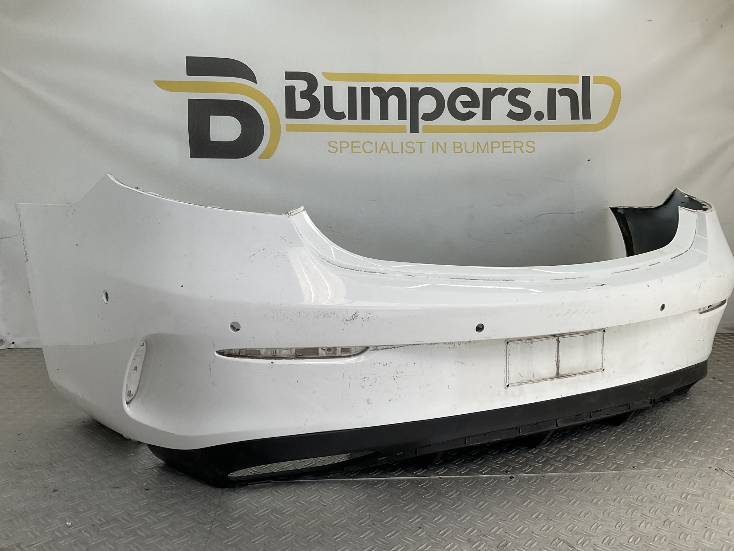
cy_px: 276
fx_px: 615
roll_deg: -0.3
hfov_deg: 61.7
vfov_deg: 48.2
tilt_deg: -8.0
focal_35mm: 29
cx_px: 367
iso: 16
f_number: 1.8
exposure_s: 1/473
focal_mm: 3
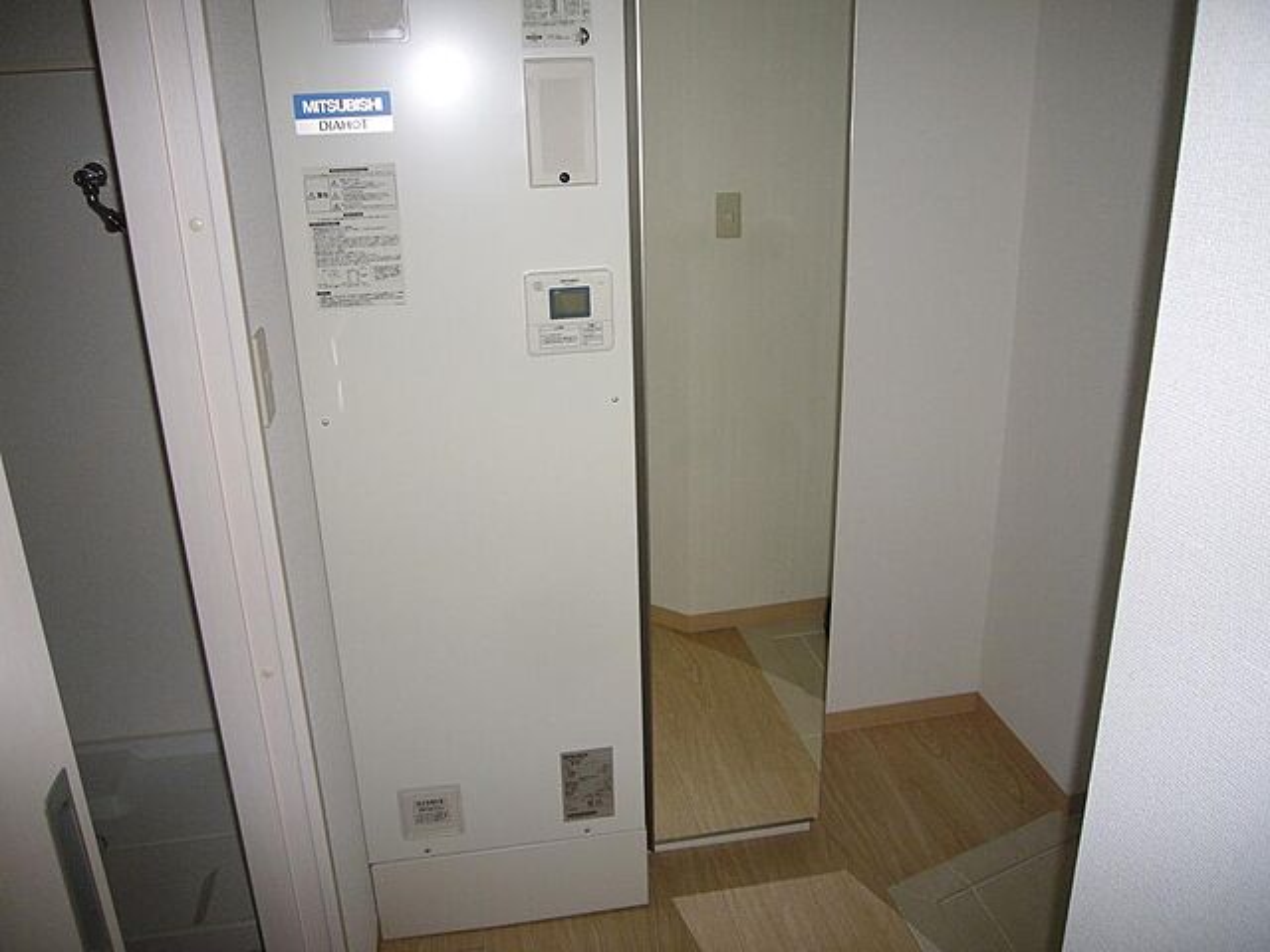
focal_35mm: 28
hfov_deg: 63.4
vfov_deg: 49.7
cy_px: 476
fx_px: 1027
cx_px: 635
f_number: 2.8
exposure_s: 1/30
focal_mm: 4.6
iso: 125
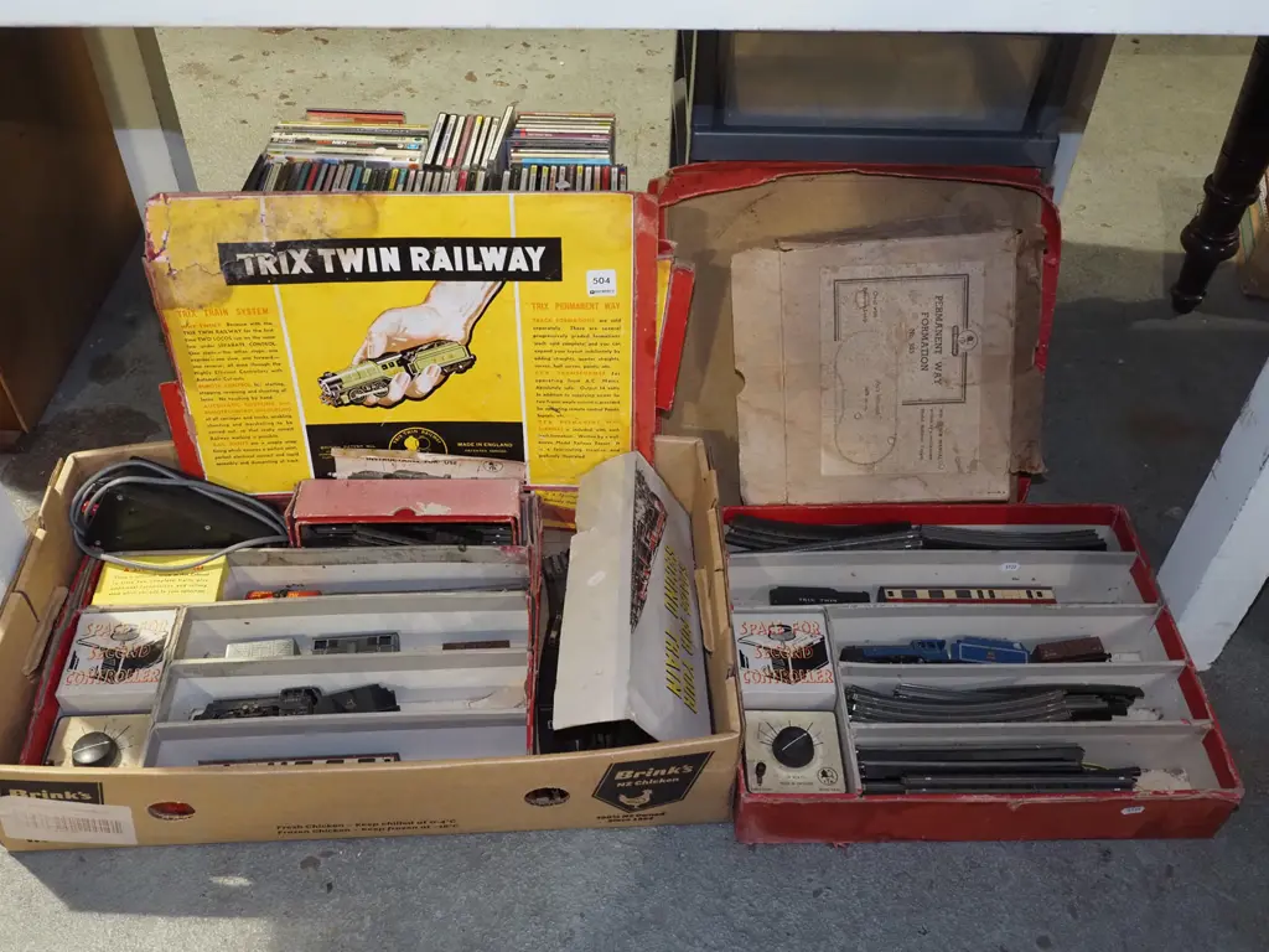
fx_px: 1173
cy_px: 476
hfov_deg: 56.8
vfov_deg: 44.2
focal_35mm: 32
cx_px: 634
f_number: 5.6
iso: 2000
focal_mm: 16
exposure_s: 1/60
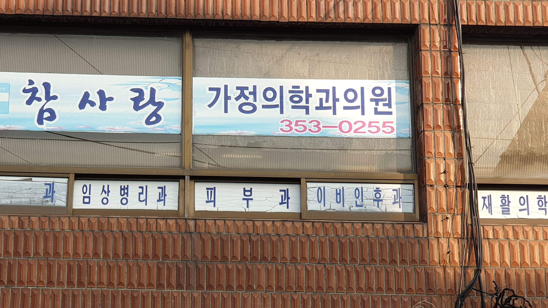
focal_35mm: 86
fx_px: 1250
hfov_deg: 24.7
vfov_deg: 14.0
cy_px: 262
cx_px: 200
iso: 25
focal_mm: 6
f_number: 2.4
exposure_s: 1/302
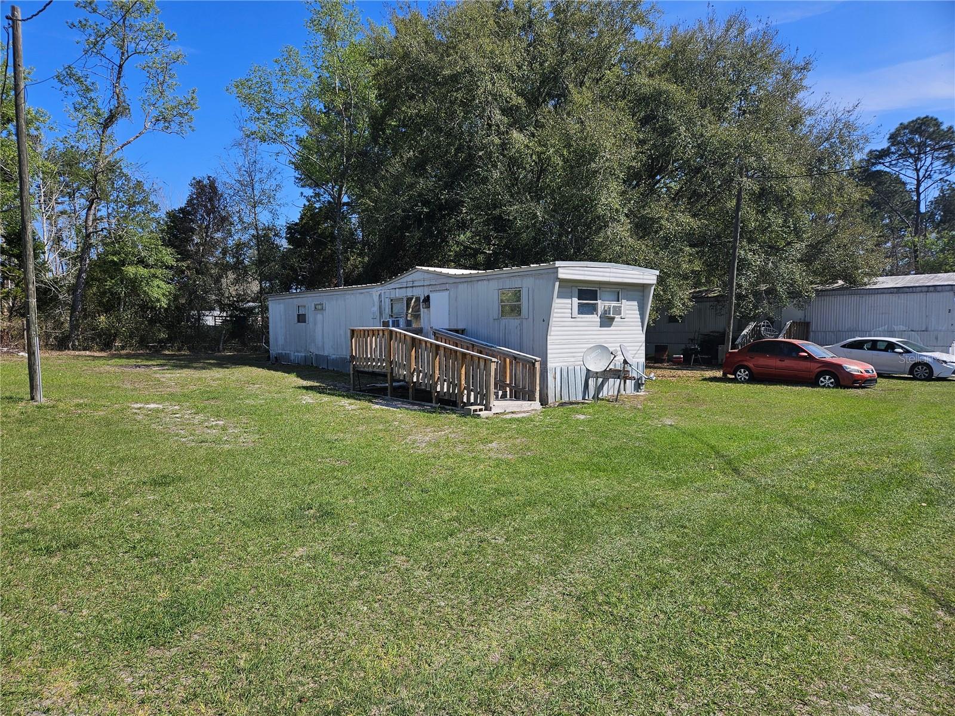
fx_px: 635
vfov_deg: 58.9
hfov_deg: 73.9
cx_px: 478
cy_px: 358
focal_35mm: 23
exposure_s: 1/1889
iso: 25
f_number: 1.8
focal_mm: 5.4
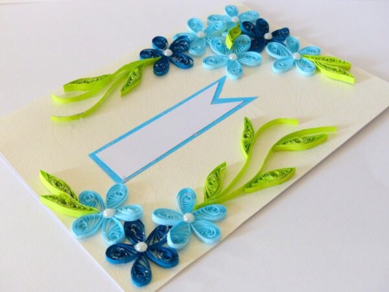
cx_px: 194
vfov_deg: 28.0
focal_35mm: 52
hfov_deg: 36.8
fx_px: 584
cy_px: 146
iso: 400
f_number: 2.8
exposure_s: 1/60
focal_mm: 9.4
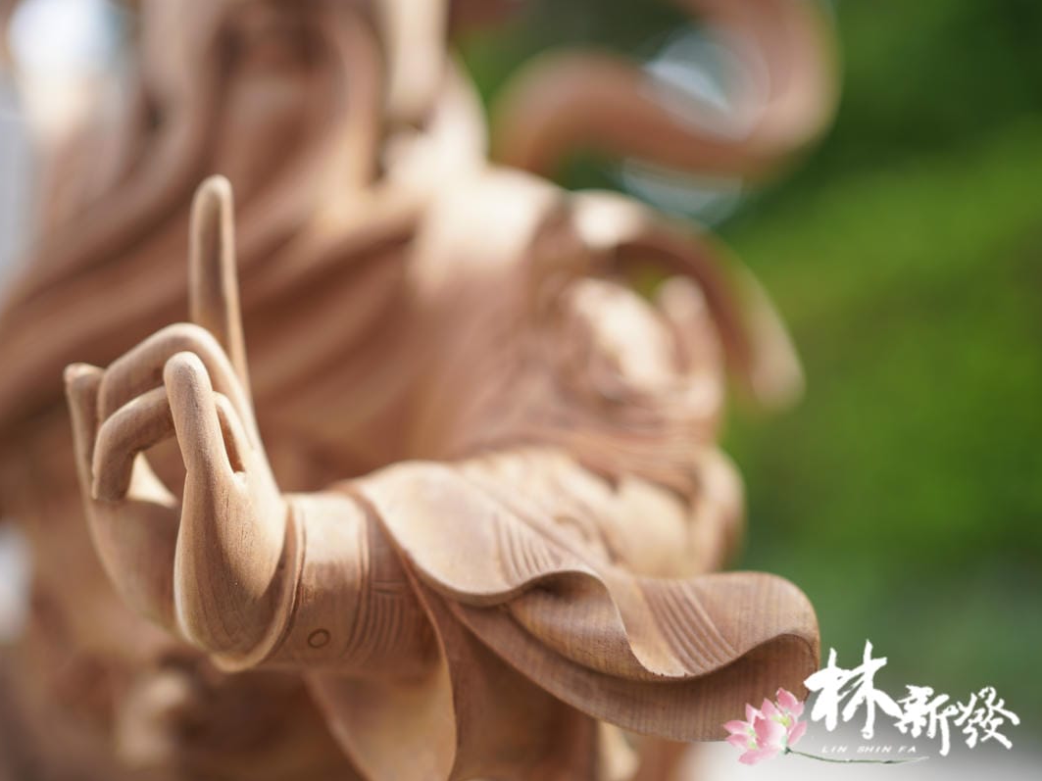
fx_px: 1144
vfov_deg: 37.7
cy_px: 391
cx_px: 472
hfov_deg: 48.9
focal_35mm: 38
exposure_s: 1/500
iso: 100
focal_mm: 35
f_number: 2.2
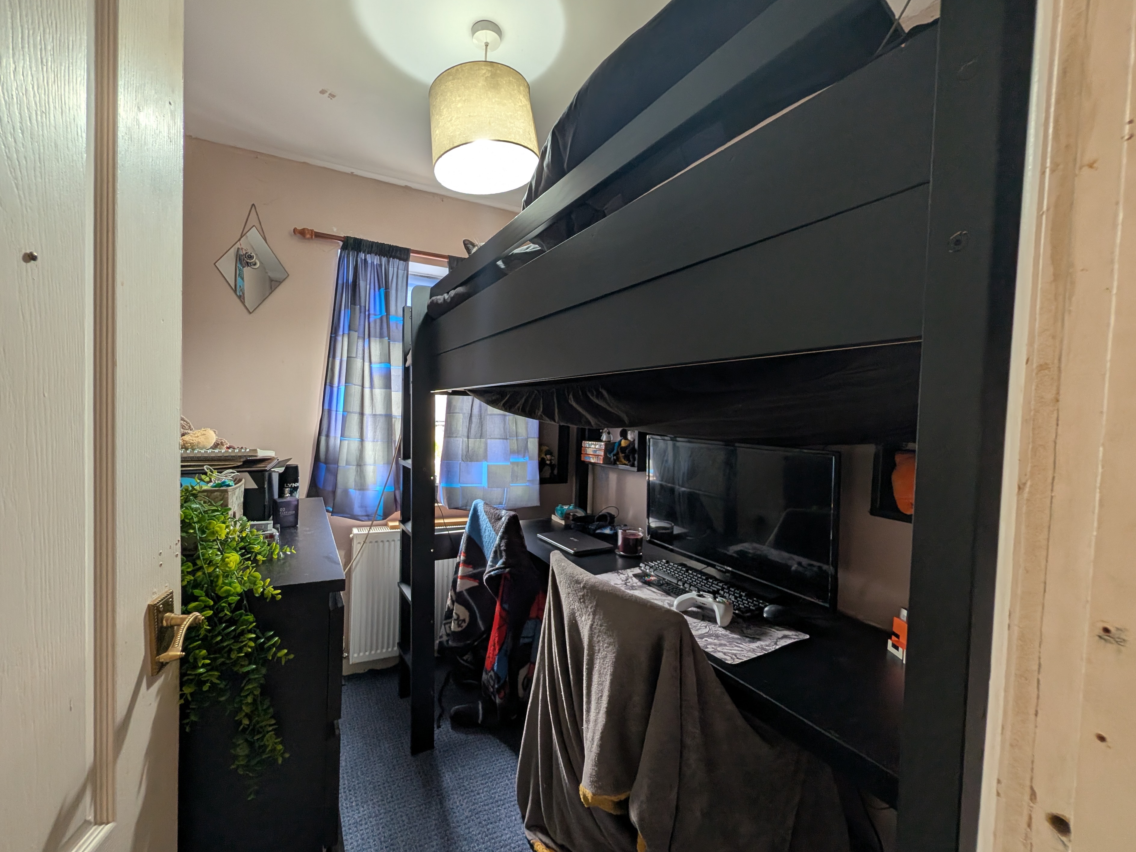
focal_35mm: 13
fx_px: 427
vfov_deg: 89.9
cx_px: 537
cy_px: 430
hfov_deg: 106.1
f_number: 1.7
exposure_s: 1/41.5
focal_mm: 2.02
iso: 54
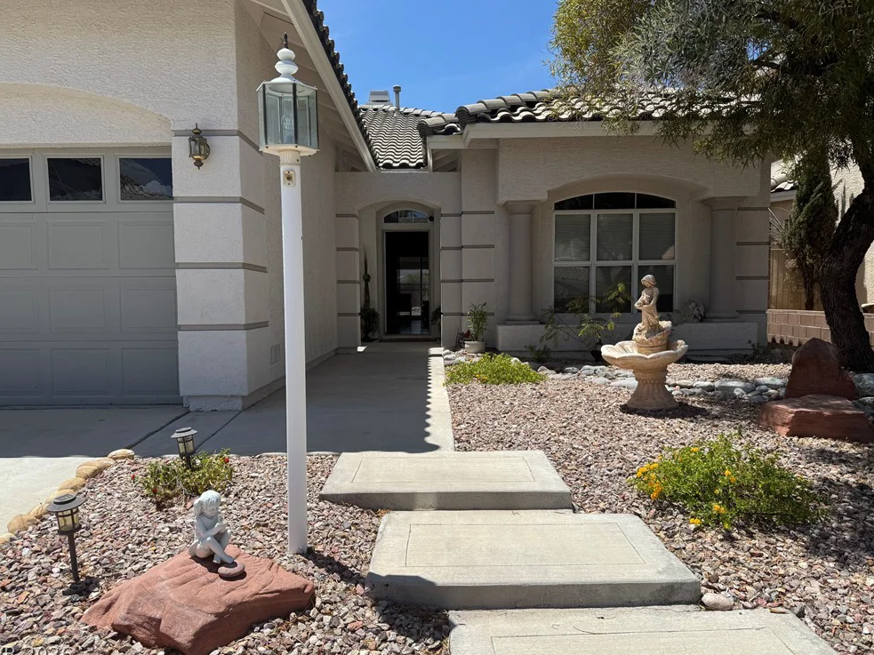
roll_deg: +0.2
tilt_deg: -3.2
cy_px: 327
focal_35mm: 25
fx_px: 631
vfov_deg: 54.9
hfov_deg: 69.4
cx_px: 430
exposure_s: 1/5348
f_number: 1.78
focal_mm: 6.76
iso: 80
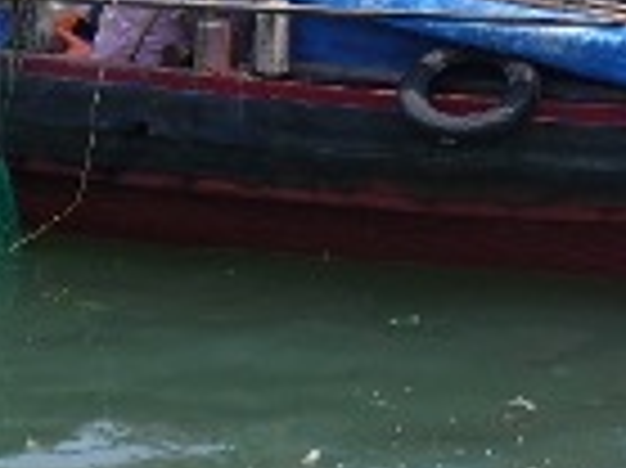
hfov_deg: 7.5
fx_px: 4716
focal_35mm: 261
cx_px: 678
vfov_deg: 5.6
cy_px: -189
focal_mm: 12.22
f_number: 4.2
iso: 80
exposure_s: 1/469
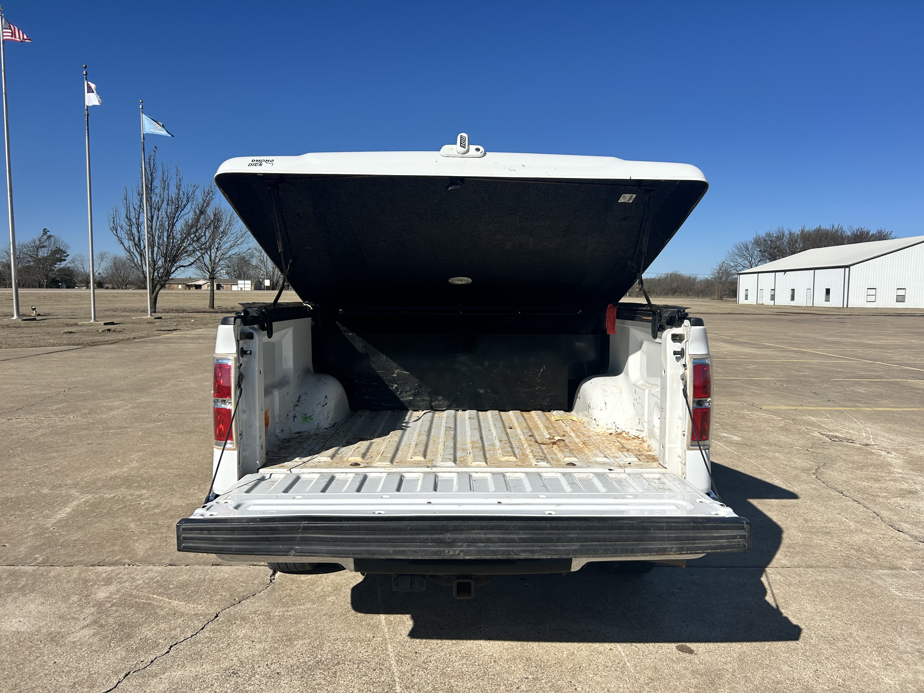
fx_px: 694
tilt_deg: -2.7
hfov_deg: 67.3
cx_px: 462
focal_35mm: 26
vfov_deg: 53.1
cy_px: 346
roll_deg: -0.6
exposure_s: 1/6993
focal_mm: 5.7
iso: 50
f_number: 1.5
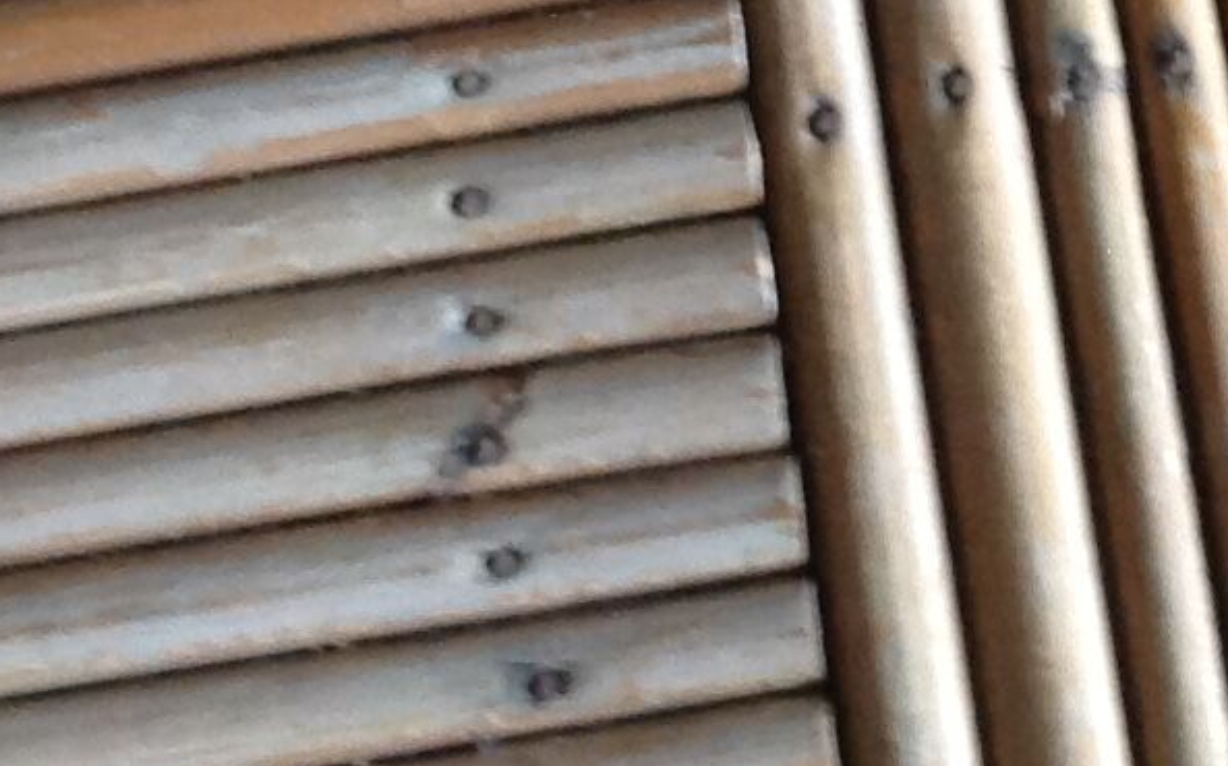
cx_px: 810
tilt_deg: -73.1
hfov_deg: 12.9
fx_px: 5419
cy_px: -1081
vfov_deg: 7.5
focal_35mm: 162
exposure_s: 1/15
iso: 160
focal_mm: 4.28
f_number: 2.4
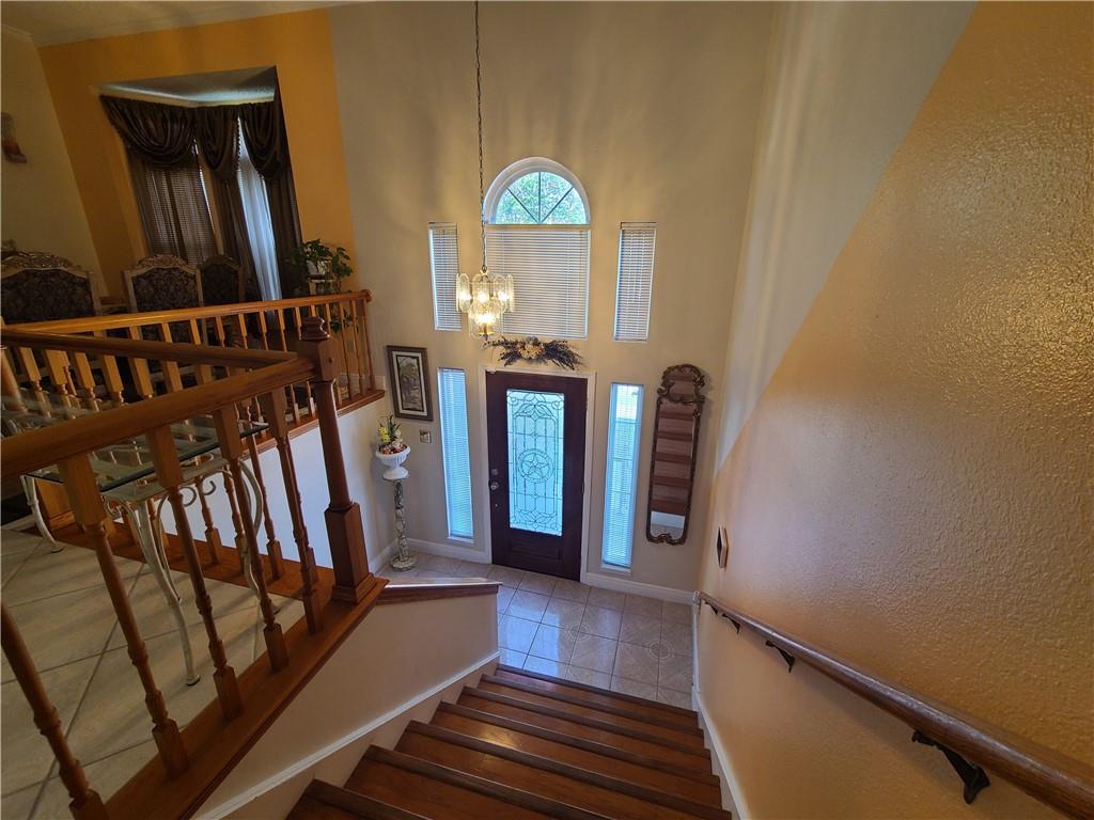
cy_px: 410
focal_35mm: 13
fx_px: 411
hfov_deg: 106.2
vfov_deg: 89.9
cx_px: 547
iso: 125
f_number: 2.2
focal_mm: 2.2
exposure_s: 1/60
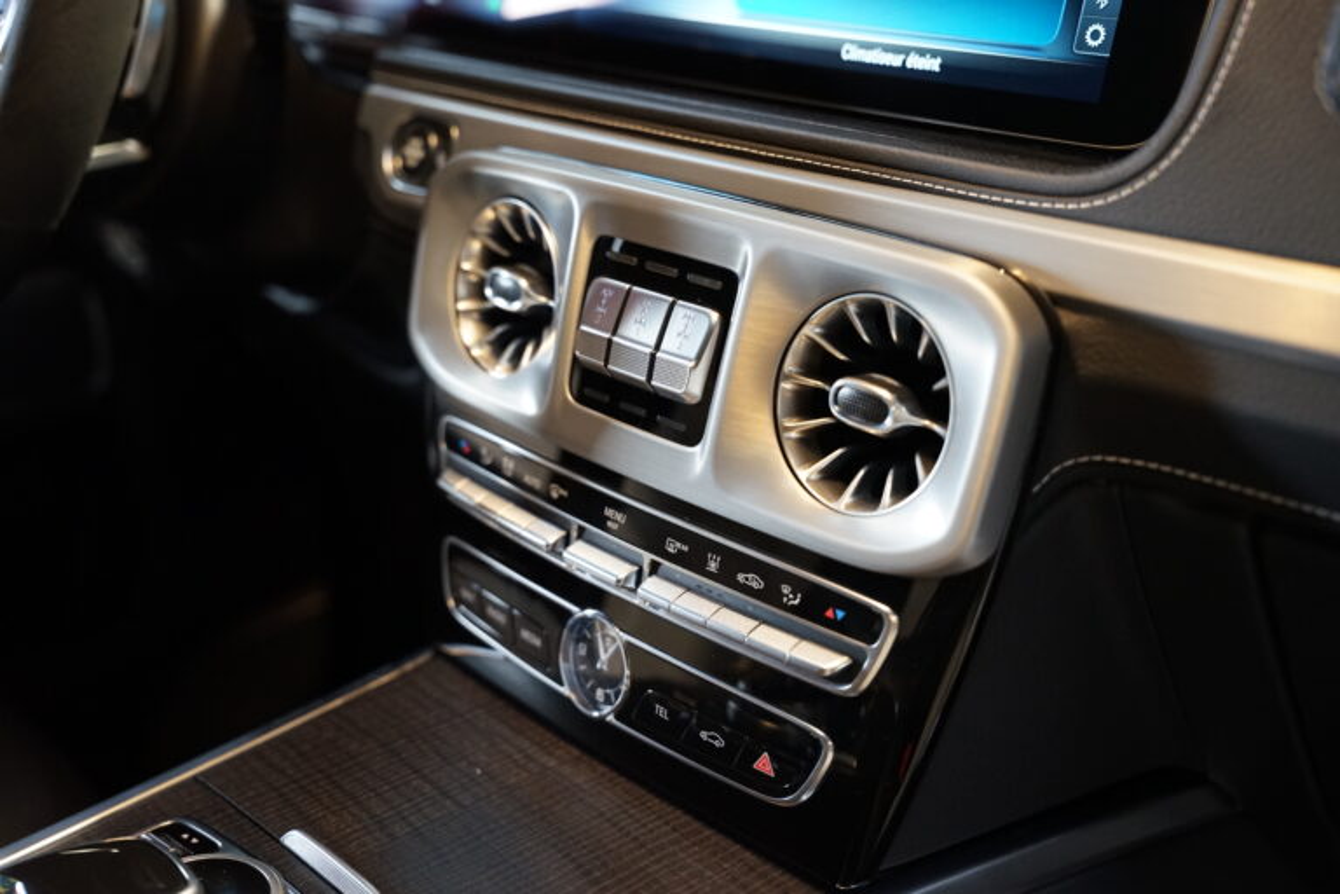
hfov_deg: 44.9
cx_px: 670
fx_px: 1623
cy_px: 447
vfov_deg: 30.8
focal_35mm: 44
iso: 2500
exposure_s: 1/80
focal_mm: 43.6
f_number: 2.8
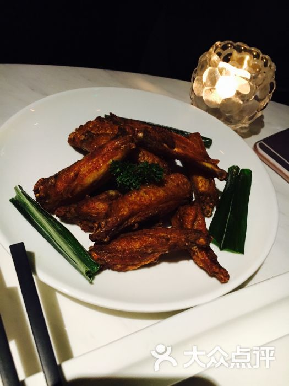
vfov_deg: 61.7
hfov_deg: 48.2
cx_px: 144
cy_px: 193
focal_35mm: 29
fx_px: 323
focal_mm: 4.15
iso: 200
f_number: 2.2
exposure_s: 1/25
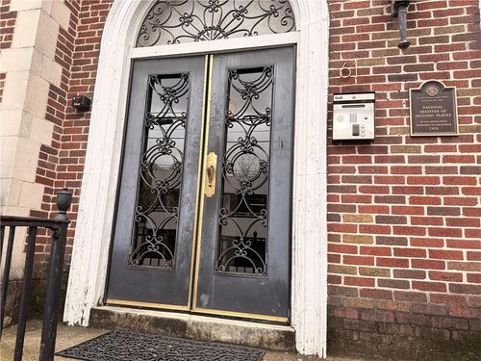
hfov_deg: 71.6
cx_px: 240
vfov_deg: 56.8
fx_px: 333
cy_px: 180
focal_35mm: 24
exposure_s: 1/722
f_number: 1.78
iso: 80
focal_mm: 6.76
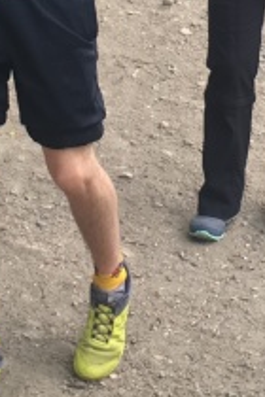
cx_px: 127
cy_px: -164
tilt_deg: -5.2
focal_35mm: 147
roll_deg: +3.1
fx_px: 1623
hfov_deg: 9.3
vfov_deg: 13.3
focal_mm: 4.15
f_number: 2.2
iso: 32
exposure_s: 1/120
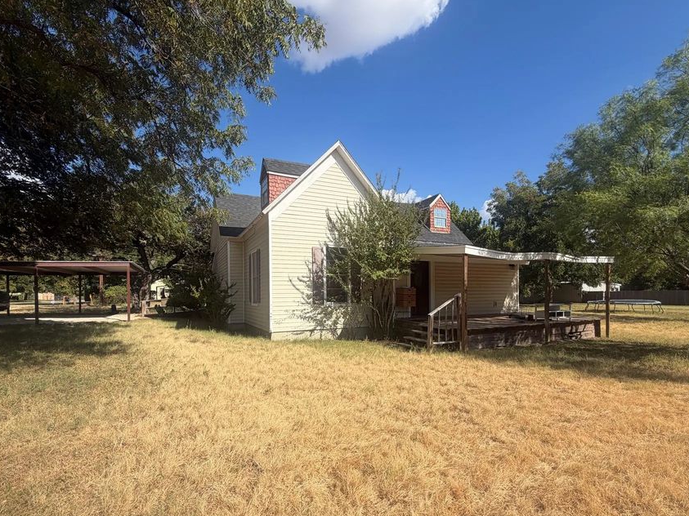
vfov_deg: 74.2
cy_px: 299
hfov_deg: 91.0
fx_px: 338
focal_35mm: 17
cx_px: 334
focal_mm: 2.22
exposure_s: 1/789
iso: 20
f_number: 2.2
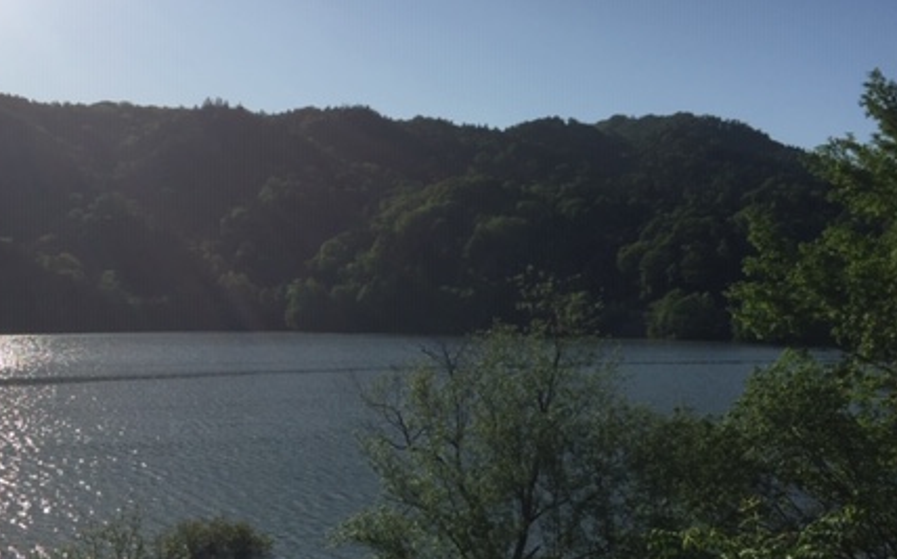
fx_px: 1124
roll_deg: -1.1
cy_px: 394
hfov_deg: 43.5
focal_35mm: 46
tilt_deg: -1.9
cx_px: 438
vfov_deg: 27.7
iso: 32
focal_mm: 4.15
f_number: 2.2
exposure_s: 1/4950
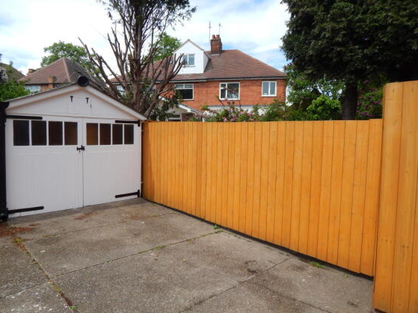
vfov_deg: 56.8
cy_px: 151
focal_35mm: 24
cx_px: 202
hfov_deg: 71.6
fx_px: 290
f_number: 3
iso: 125
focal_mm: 4
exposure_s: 1/1500
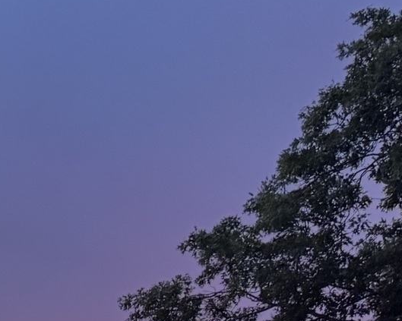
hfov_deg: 11.6
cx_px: -565
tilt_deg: +5.3
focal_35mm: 136
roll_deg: -0.1
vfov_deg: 9.6
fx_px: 1618
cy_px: 852
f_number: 1.78
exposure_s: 1/73
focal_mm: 6.76
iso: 200
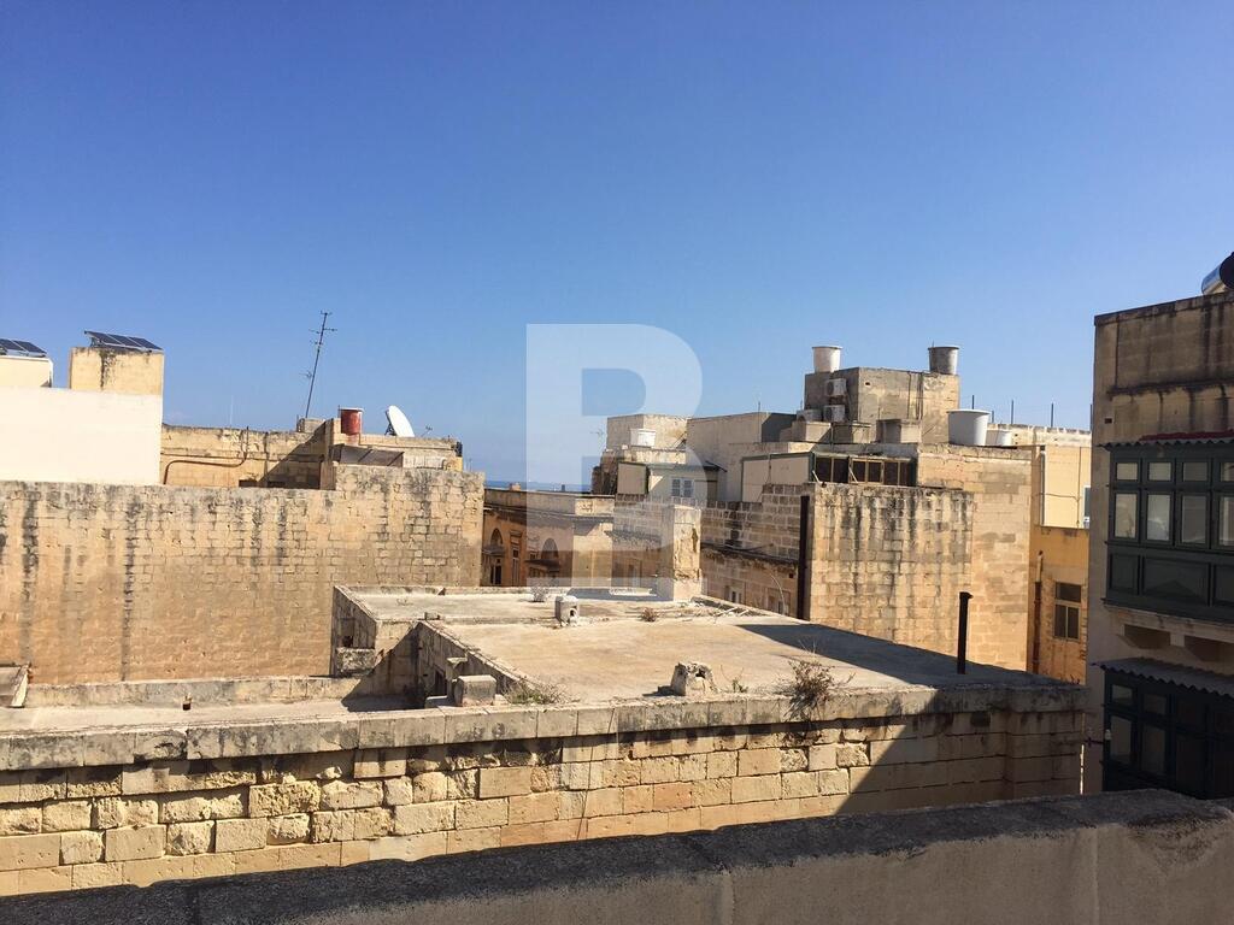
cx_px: 617
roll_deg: -1.4
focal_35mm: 29
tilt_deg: +1.2
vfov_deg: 48.2
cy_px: 462
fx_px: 1034
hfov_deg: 61.7
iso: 32
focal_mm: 4.15
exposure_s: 1/2639
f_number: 2.2
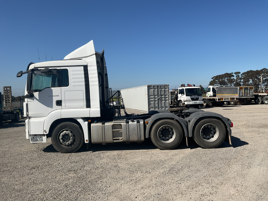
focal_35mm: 29
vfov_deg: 48.2
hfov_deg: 61.7
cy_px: 100
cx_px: 134
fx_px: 225
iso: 16
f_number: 1.8
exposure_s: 1/3534
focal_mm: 3
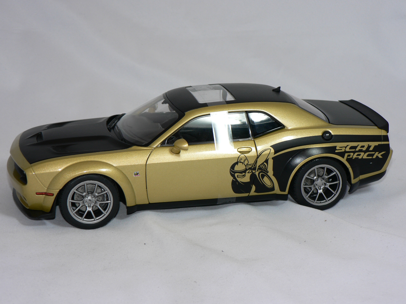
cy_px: 152
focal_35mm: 82
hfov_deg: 23.8
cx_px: 203
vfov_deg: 18.0
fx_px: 962
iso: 80
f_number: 3.2
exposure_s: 1/60
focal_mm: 13.7
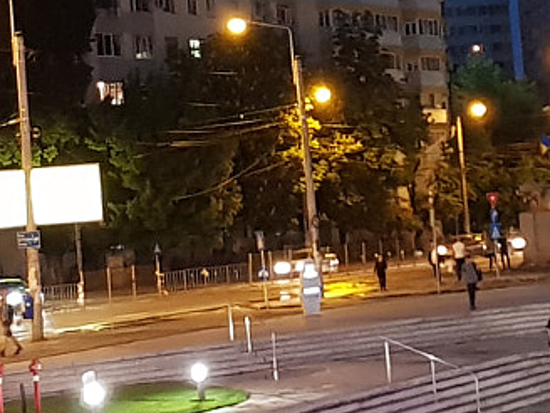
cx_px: 352
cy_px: 84
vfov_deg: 11.6
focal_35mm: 127
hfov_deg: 15.5
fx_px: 2018
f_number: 1.7
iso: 400
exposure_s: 1/10
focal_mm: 4.2
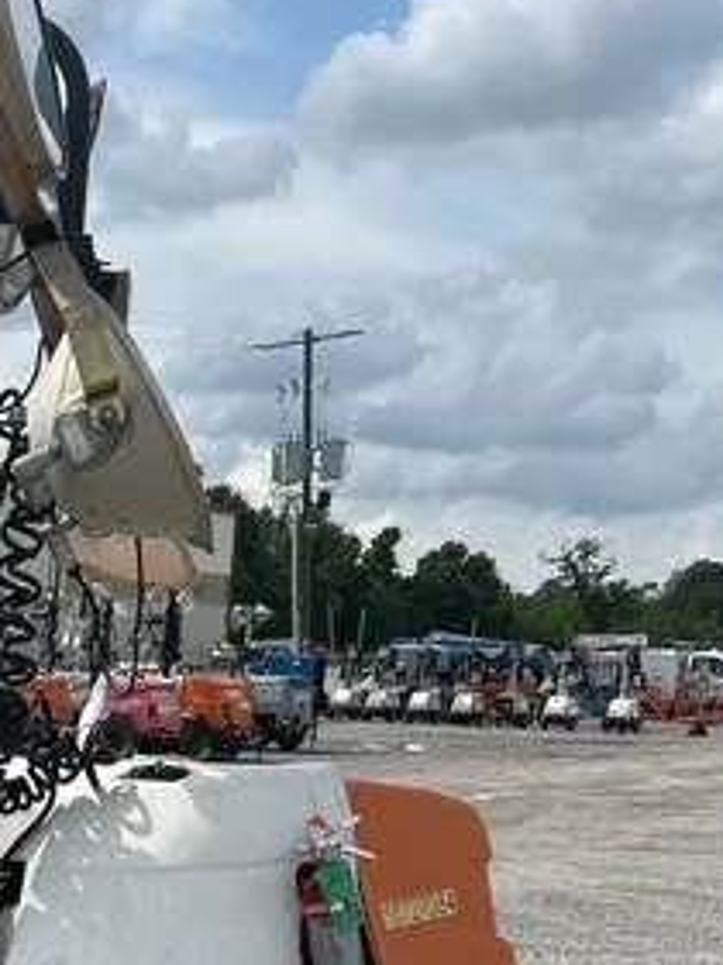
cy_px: 991
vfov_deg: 26.8
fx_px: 1894
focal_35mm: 68
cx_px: -155
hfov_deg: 20.2
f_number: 1.5
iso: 50
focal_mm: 5.7
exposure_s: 1/5076
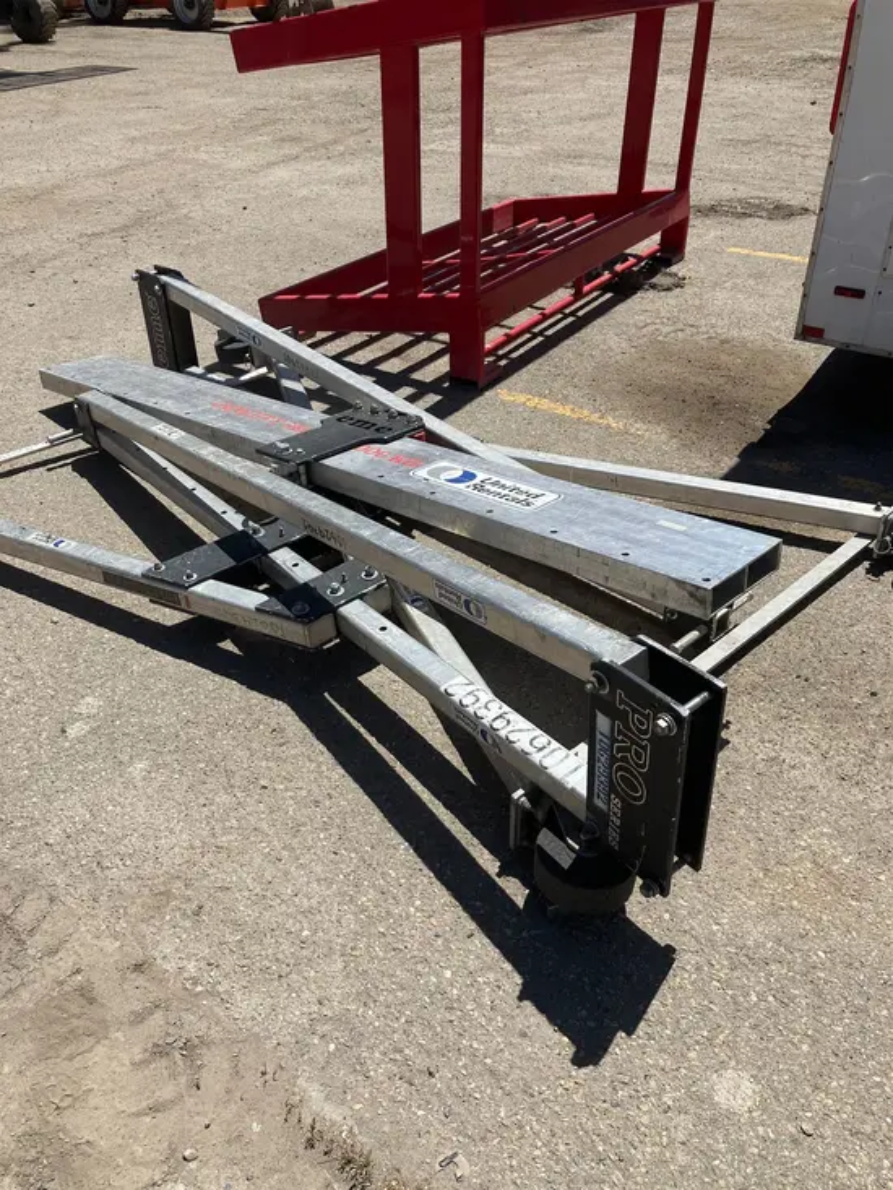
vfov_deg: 63.4
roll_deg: +1.7
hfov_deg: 49.8
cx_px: 446
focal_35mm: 28
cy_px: 595
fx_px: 963
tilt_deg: -31.7
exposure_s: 1/3247
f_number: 1.8
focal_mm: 3.99
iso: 32
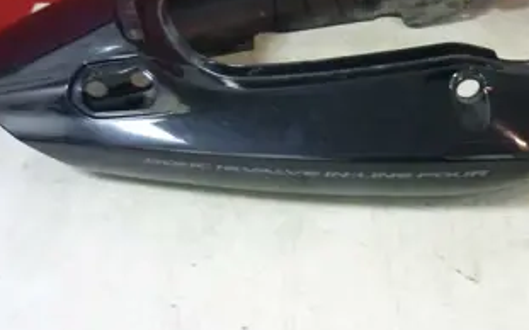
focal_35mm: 54
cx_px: 347
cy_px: 63
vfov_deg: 23.6
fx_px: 778
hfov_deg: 37.2
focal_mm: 5.5
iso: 400
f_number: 2.8
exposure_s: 1/8
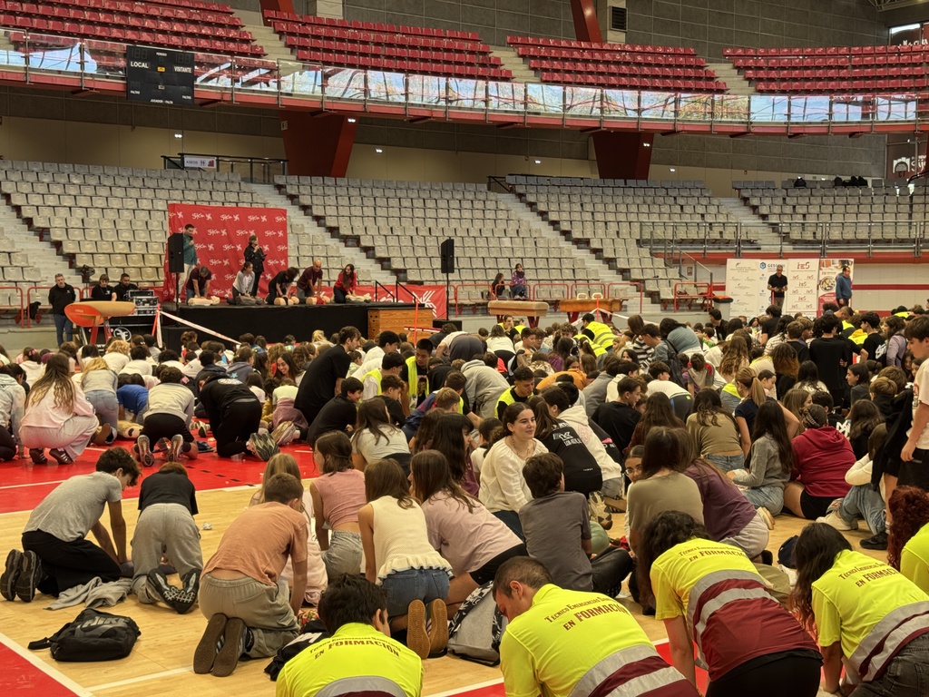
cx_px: 464
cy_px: 348
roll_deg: +0.7
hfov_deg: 39.7
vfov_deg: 30.3
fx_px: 1288
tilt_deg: -3.6
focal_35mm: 48
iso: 50
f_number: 1.78
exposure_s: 1/121
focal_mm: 6.76
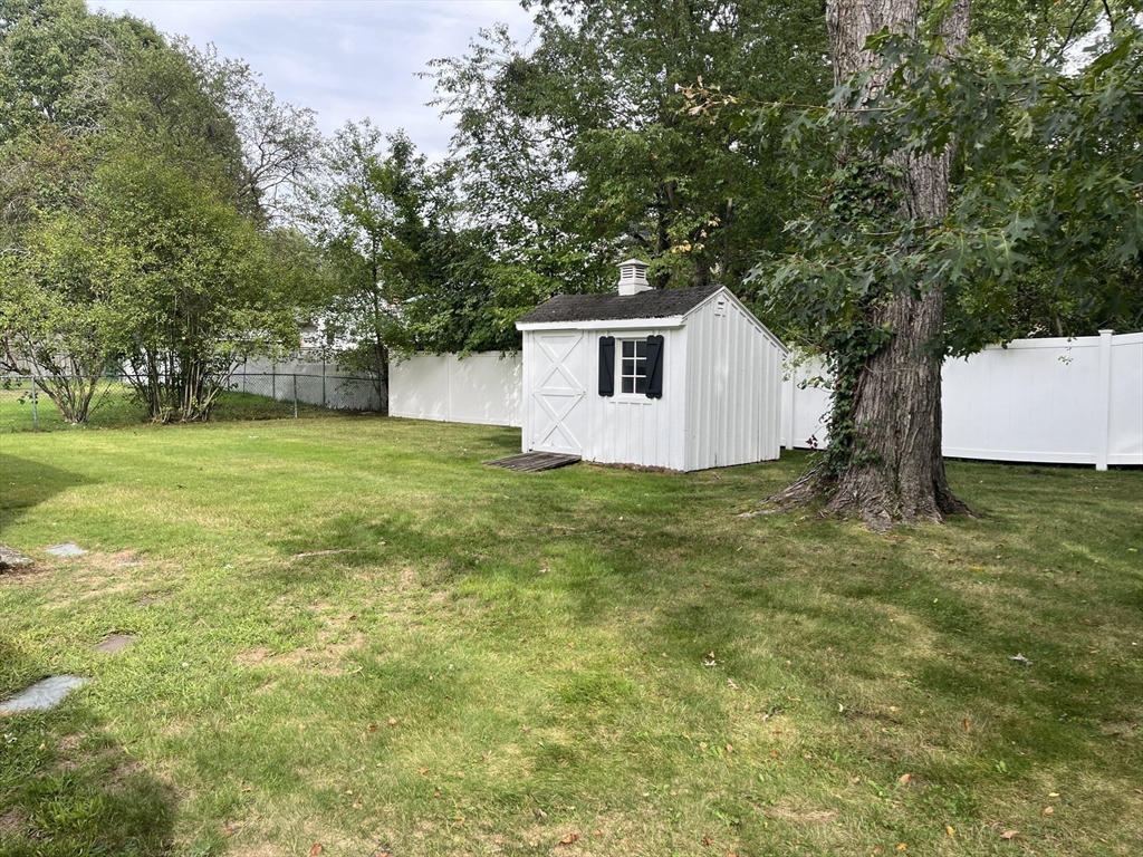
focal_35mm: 26
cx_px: 572
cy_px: 428
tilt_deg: -4.1
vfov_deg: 53.1
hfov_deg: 67.3
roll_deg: -0.5
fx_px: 859
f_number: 1.6
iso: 50
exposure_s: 1/852
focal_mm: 5.1
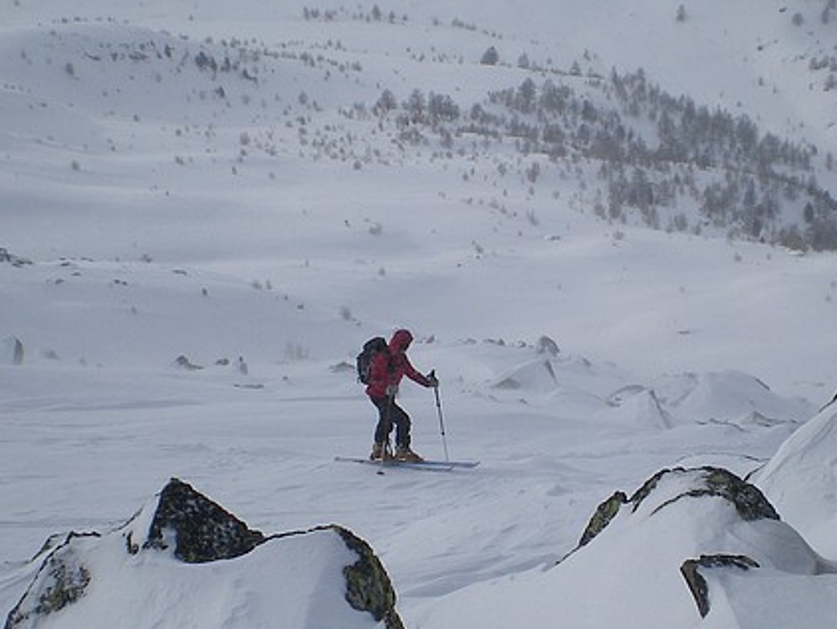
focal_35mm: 72
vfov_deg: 20.5
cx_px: 502
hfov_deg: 27.0
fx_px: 1742
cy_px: 308
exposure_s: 1/800
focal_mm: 6.3
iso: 64
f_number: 4.6
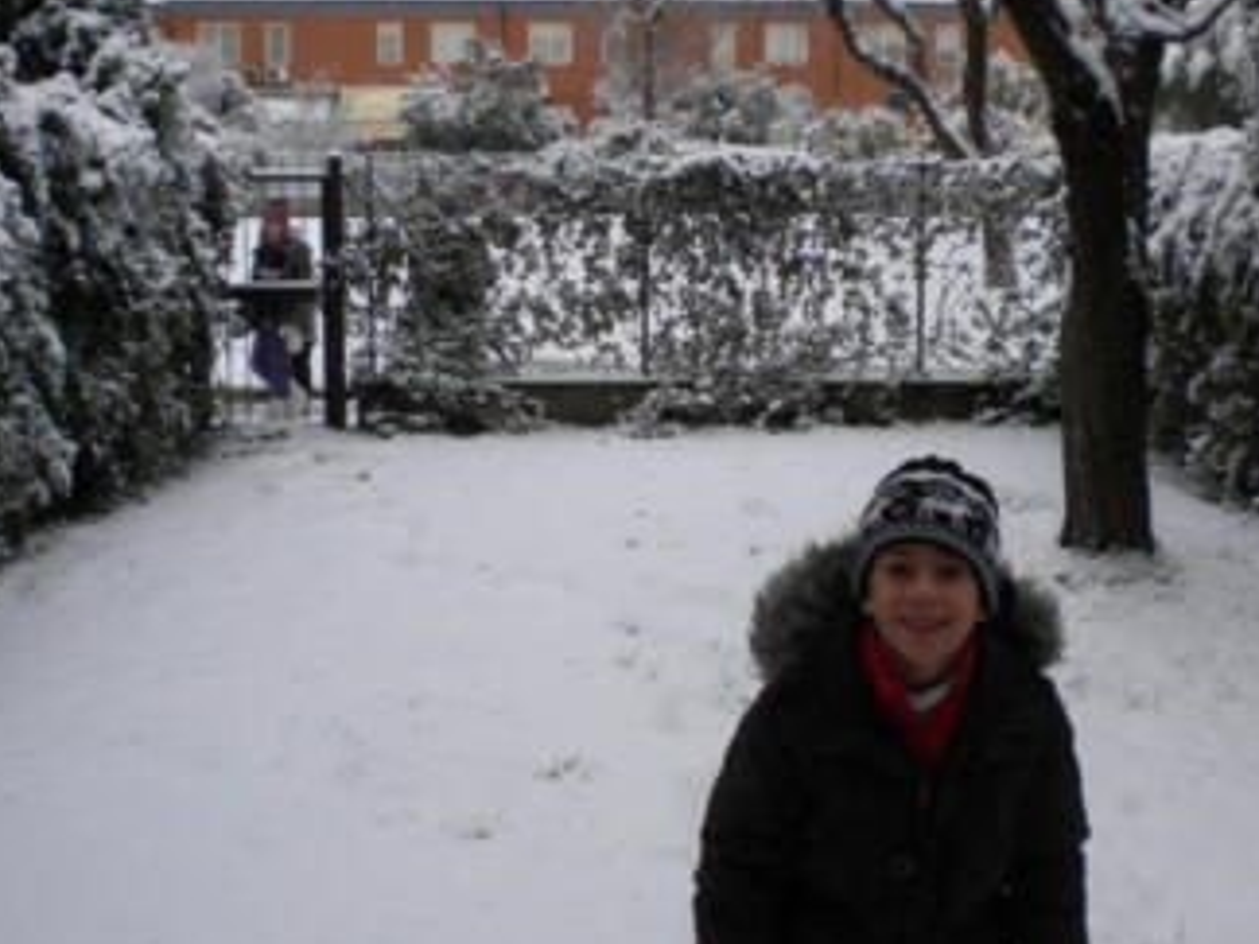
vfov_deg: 27.0
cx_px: 696
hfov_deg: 35.5
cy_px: 480
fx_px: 1964
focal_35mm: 54
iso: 80
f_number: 4.6
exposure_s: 1/300
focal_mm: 6.3
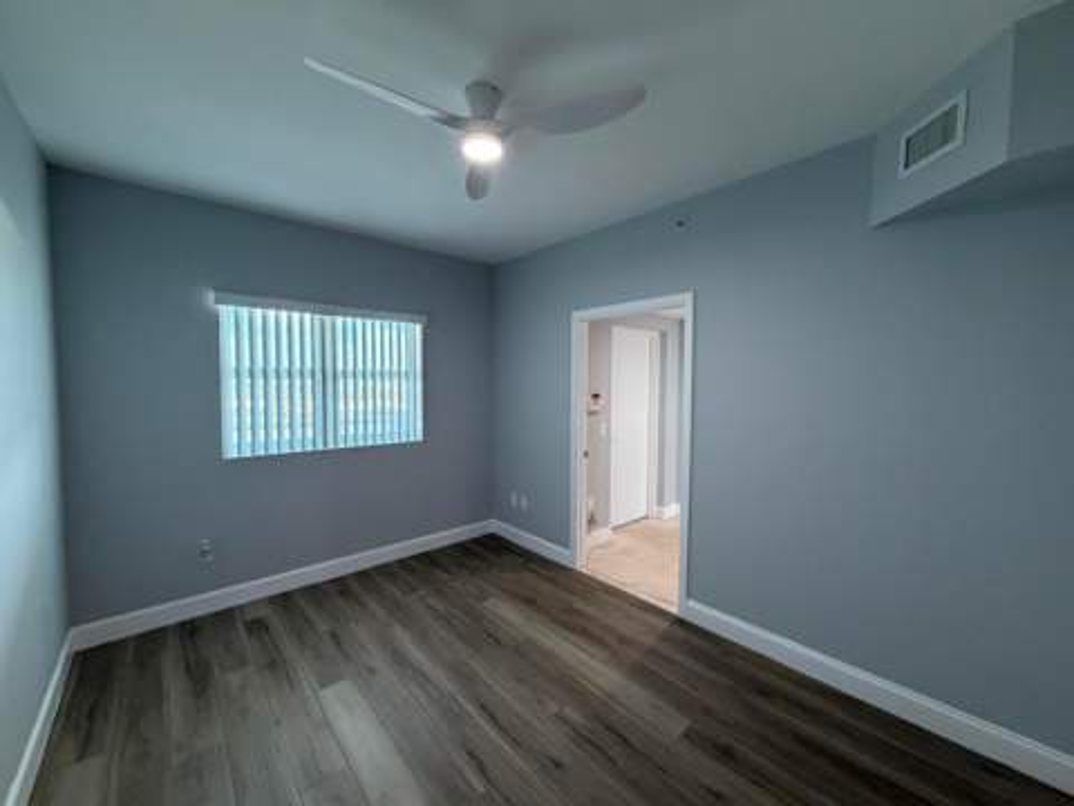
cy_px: 403
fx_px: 434
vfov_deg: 85.7
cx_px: 537
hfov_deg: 102.1
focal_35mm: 14
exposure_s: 1/120
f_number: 2.2
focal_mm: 2.22
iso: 320
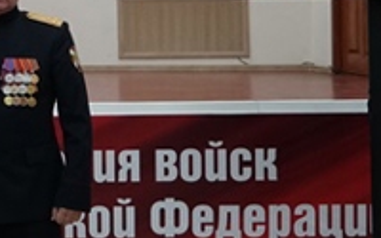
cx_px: -171
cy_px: -2
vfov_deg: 12.5
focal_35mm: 103
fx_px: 1069
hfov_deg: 18.2
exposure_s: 1/160
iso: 1000
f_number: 4
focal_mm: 18
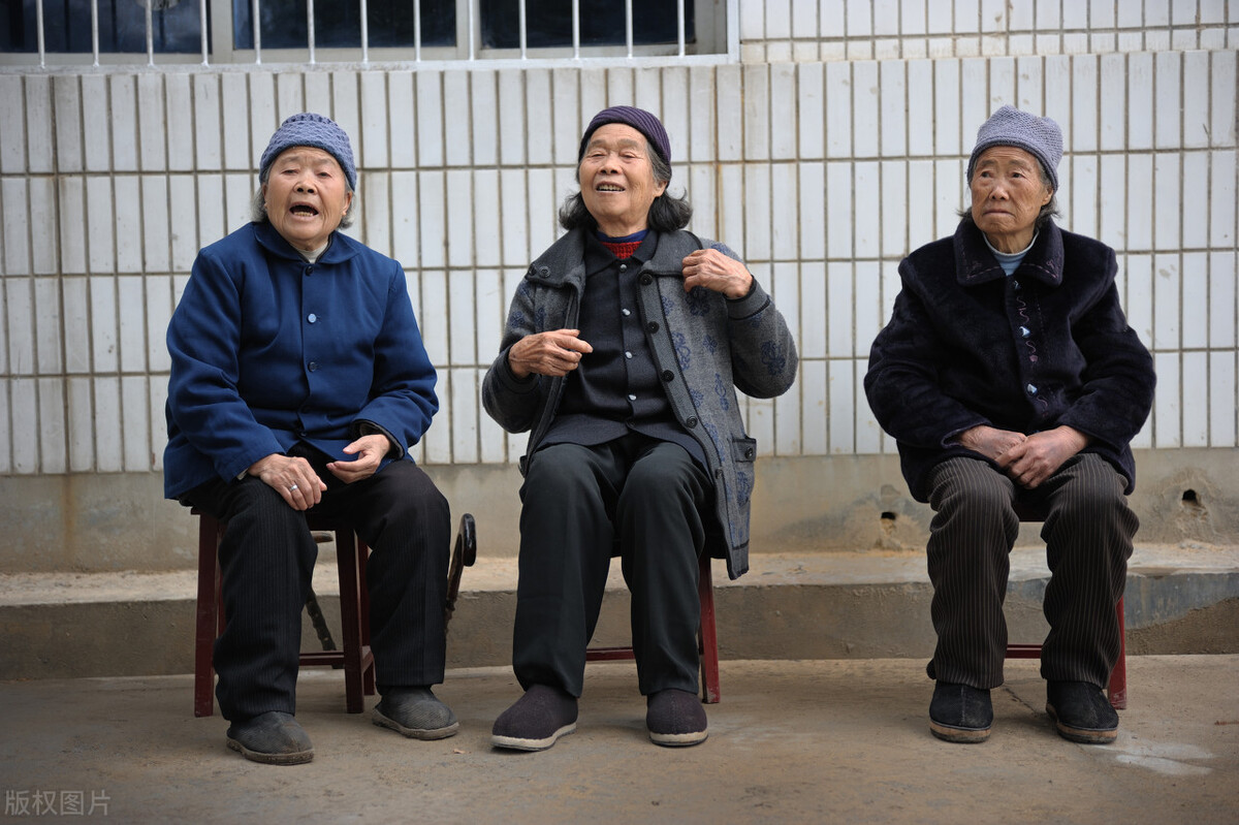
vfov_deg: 24.6
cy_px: 412
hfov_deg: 36.3
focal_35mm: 55
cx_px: 620
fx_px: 1892
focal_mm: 55
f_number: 2.8
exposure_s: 1/400
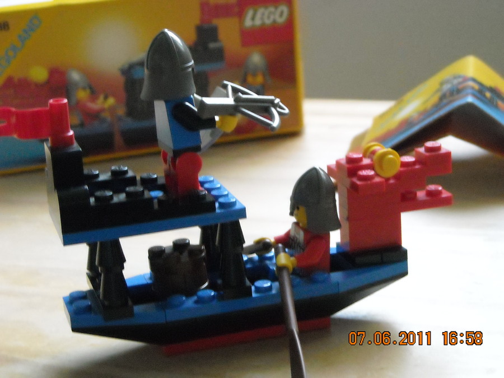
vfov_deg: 17.6
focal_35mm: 84
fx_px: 1223
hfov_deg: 23.3
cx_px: 252
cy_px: 189
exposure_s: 1/38
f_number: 4.1
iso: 800
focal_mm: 13.73
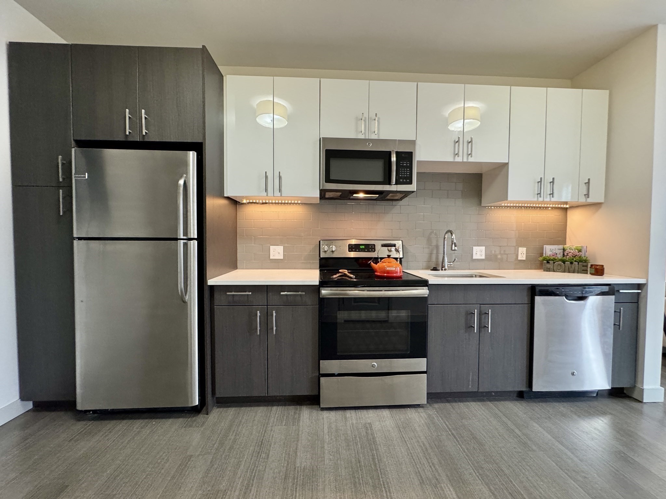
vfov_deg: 85.7
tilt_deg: -0.2
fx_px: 269
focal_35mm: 14
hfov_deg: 102.1
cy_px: 250
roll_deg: -0.7
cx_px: 333
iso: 400
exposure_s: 1/60
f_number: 2.2
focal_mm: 2.22
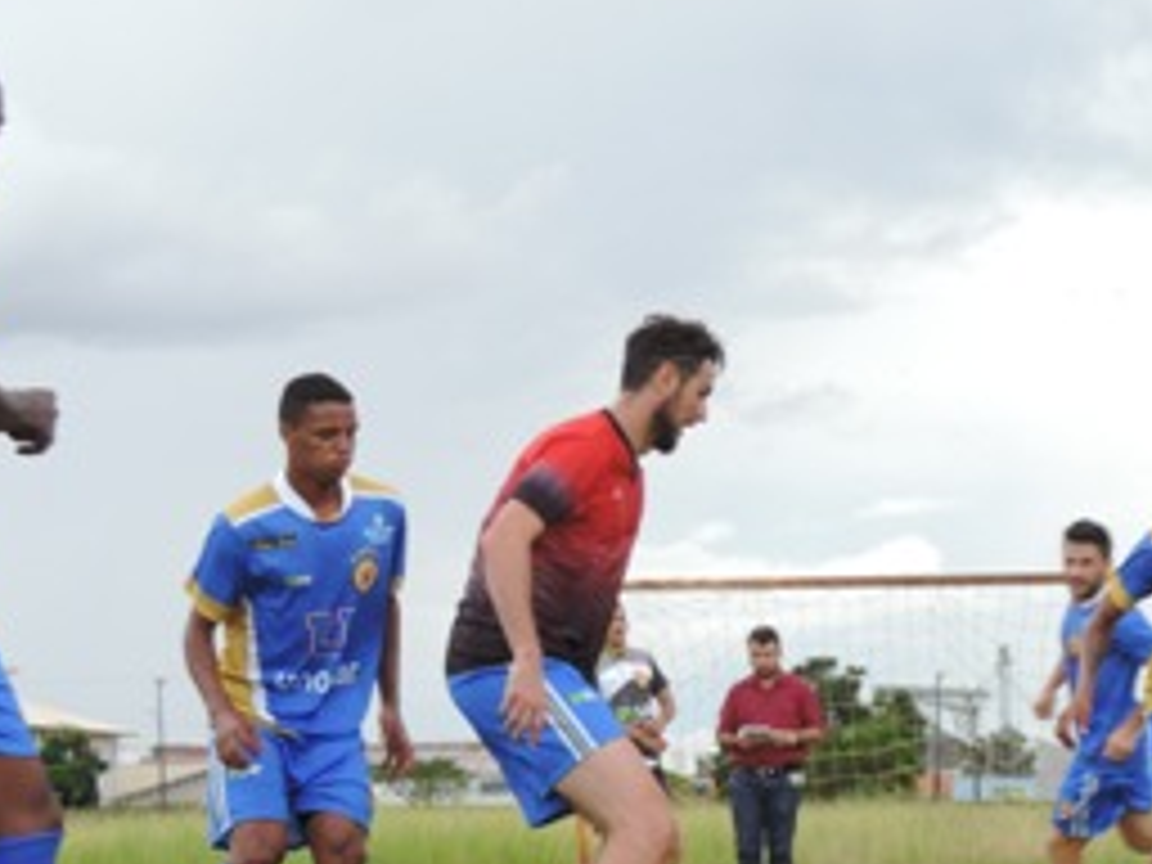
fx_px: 4160
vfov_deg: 11.8
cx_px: 1026
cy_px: 792
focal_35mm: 125
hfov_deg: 15.6
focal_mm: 8.9
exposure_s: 1/200
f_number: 3.6
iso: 80
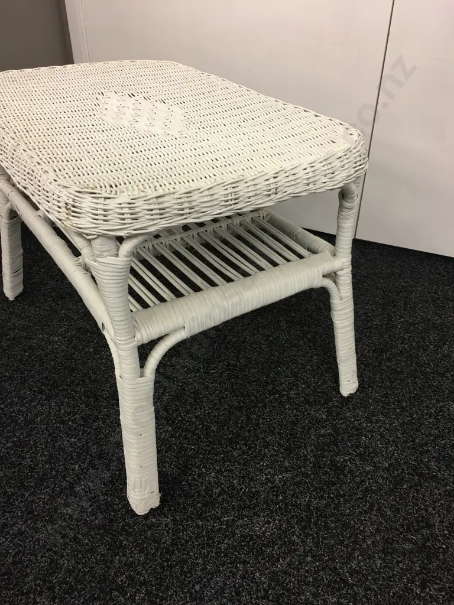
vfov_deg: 61.7
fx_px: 507
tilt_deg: -34.1
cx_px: 227
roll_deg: -0.6
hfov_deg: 48.2
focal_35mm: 29
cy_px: 302
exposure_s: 1/17
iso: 50
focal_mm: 4.15
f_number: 2.2
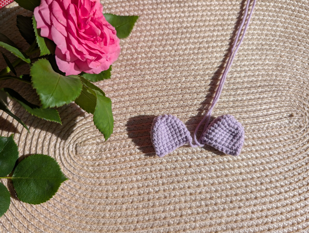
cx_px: 154
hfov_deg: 71.5
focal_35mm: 24
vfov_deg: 56.9
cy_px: 116
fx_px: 215
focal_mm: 6.9
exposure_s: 1/1346
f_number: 1.68
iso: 20
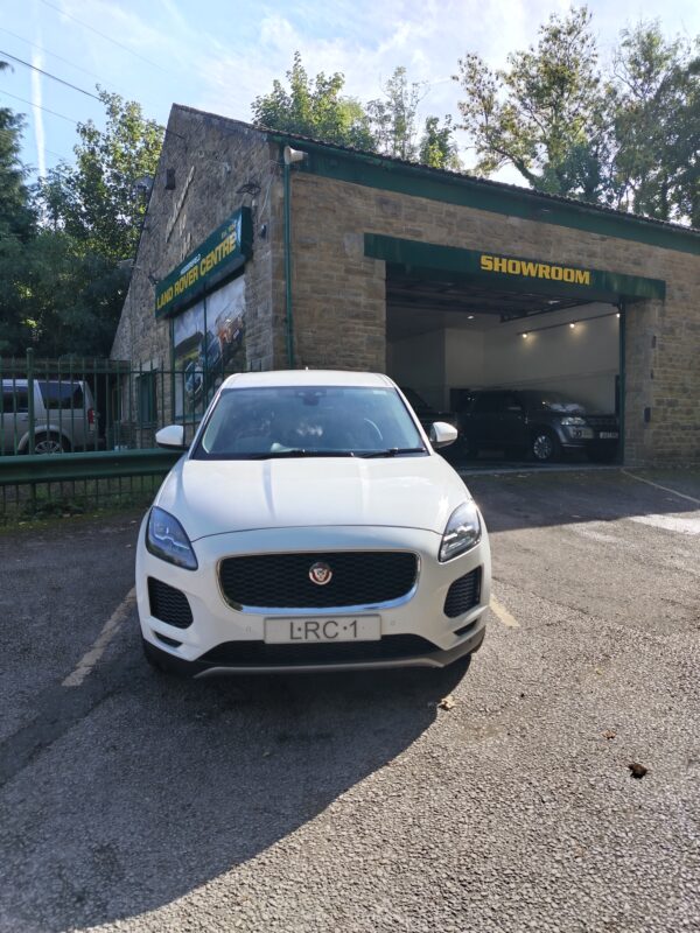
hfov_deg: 56.8
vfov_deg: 71.6
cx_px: 350
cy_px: 466
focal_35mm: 24
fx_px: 647
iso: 100
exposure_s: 1/248
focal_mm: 5.25
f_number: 1.75
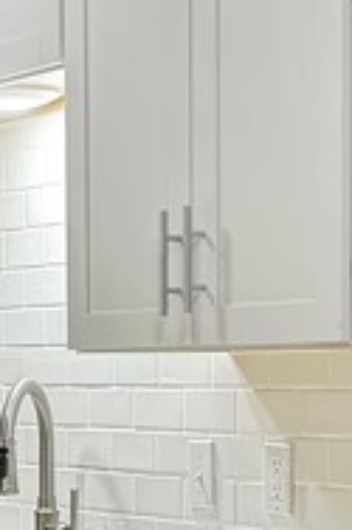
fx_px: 1998
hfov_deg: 9.9
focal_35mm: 136
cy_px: 491
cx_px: -45
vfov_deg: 14.9
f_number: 1.78
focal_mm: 6.76
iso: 160
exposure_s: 1/60
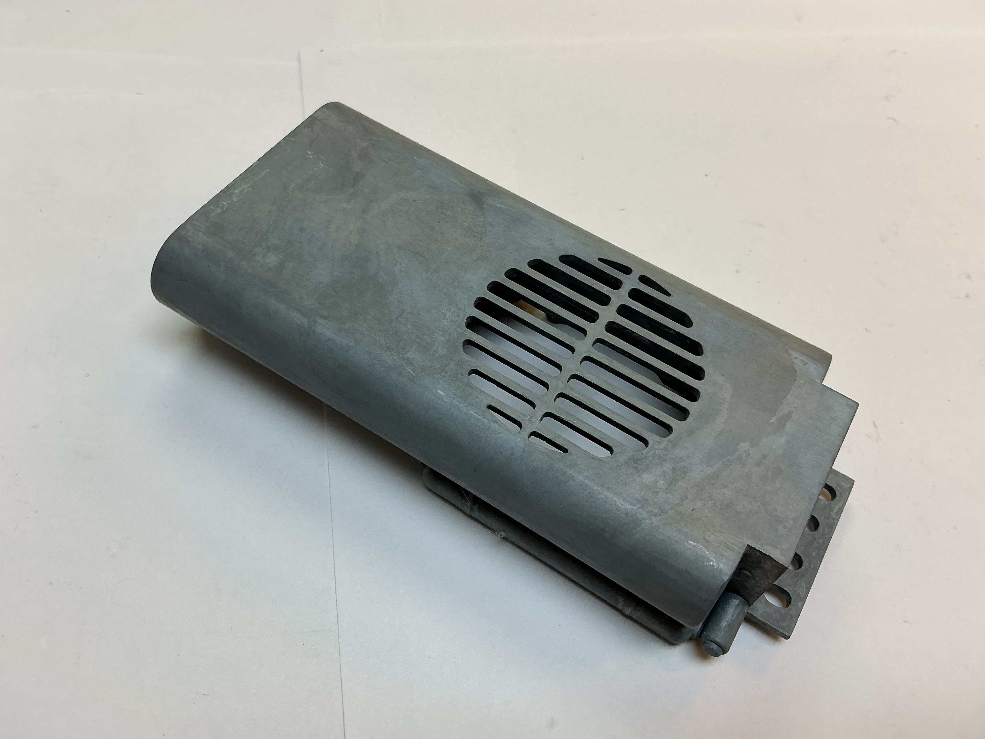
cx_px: 492
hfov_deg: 61.7
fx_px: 825
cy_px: 370
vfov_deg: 48.2
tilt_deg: -58.3
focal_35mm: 29
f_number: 1.8
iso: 32
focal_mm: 3
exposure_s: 1/120
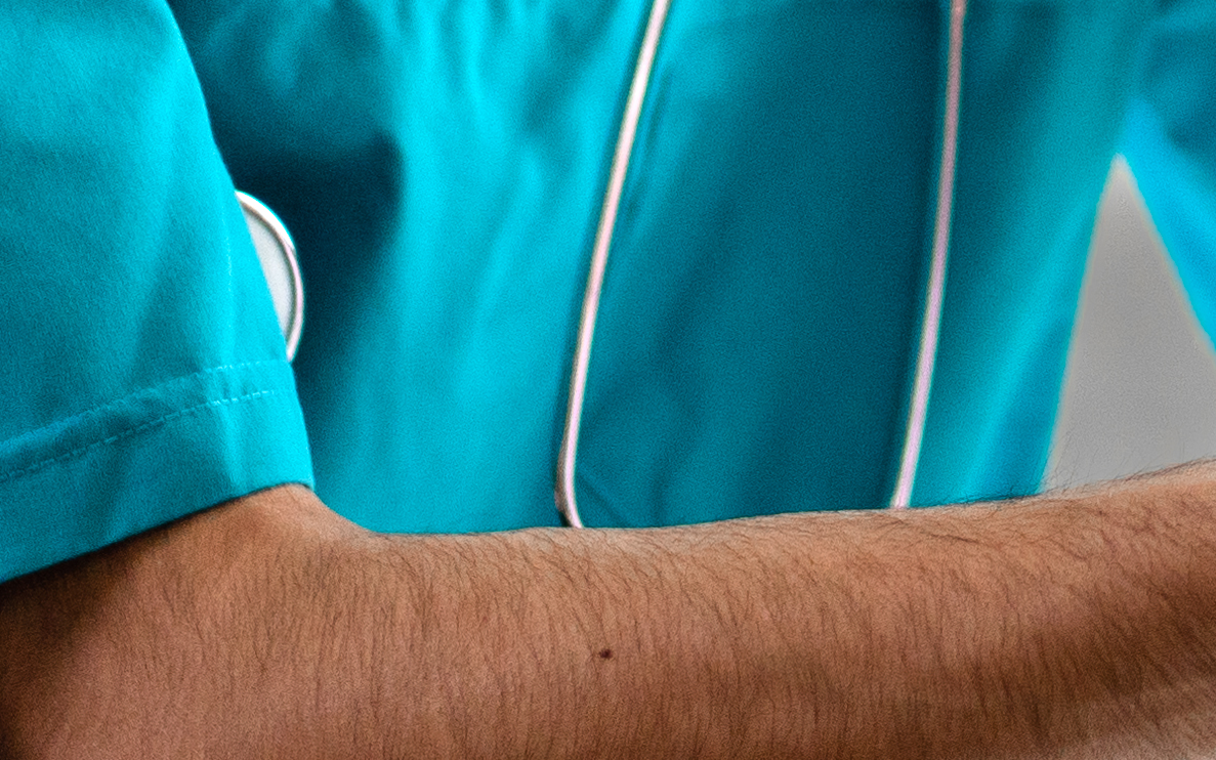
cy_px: -520
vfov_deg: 5.4
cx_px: 1953
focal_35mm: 239
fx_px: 7921
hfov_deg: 8.5
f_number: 1.8
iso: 100
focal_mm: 35
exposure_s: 1/1600
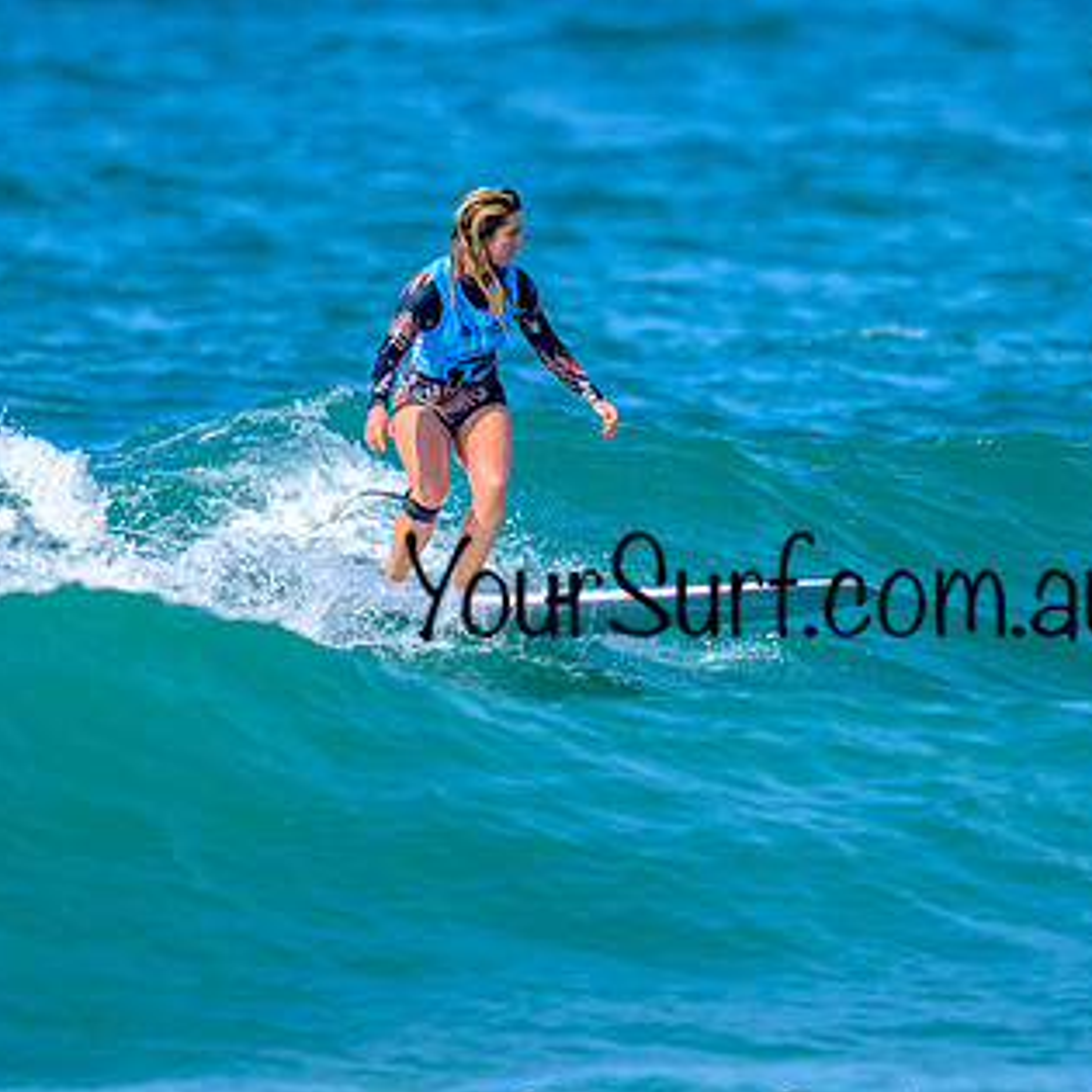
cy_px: 366
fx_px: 61459
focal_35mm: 1722
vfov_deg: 1.0
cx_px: 535
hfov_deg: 1.0
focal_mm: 800
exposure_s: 1/2000
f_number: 6.3
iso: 360
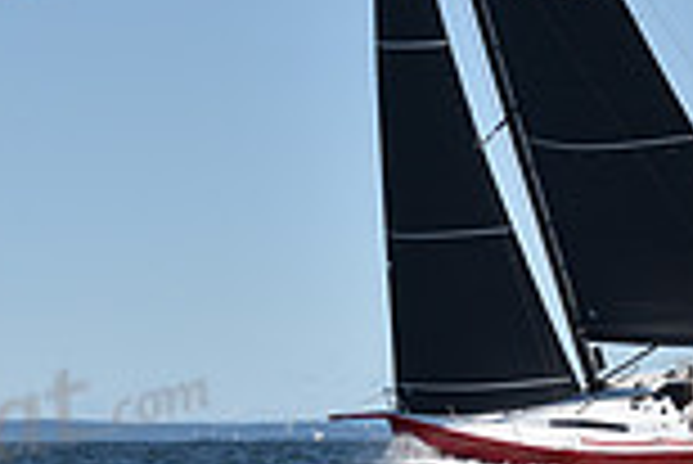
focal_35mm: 339
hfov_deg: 6.1
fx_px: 6532
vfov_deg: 4.1
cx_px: 446
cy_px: 160
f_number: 3.5
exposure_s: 1/8000
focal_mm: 90
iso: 250
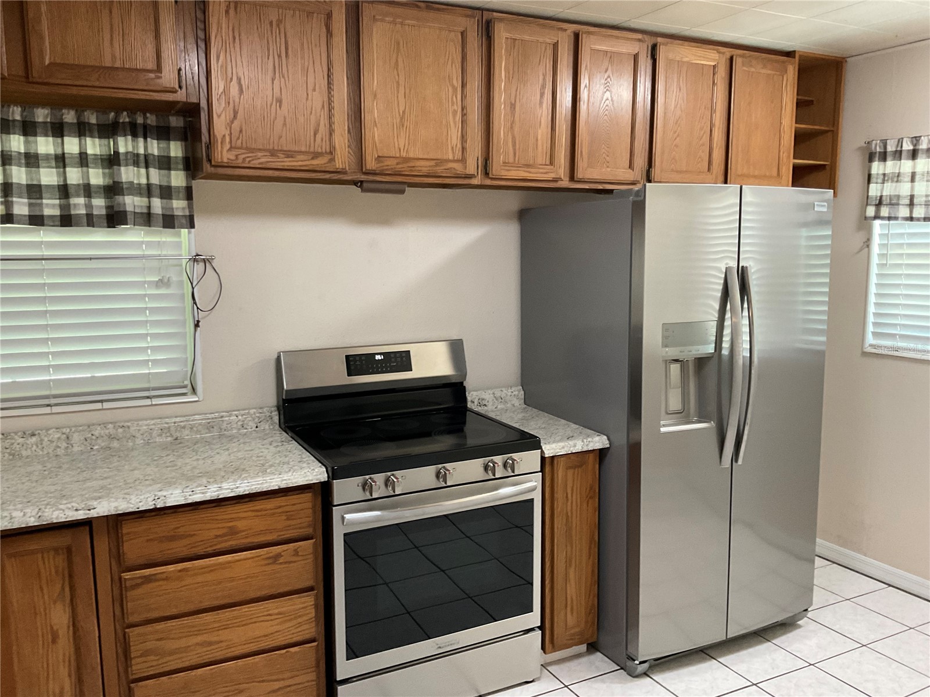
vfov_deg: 48.2
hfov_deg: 61.7
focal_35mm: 29
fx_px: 779
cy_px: 348
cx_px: 465
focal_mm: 3
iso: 200
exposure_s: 1/60
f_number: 1.8
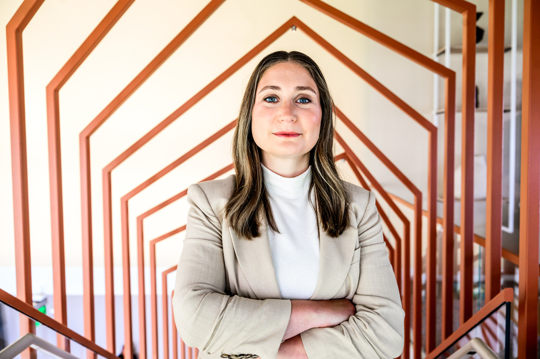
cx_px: 270
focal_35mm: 34
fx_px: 510
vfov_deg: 38.9
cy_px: 180
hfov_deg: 55.8
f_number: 4.8
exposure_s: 1/180
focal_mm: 34
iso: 6400
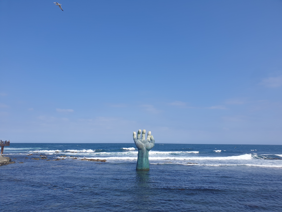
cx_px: 141
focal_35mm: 26
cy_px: 106
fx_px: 212
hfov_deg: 67.3
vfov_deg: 53.1
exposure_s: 1/2331
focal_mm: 4.3
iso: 50
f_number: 2.4
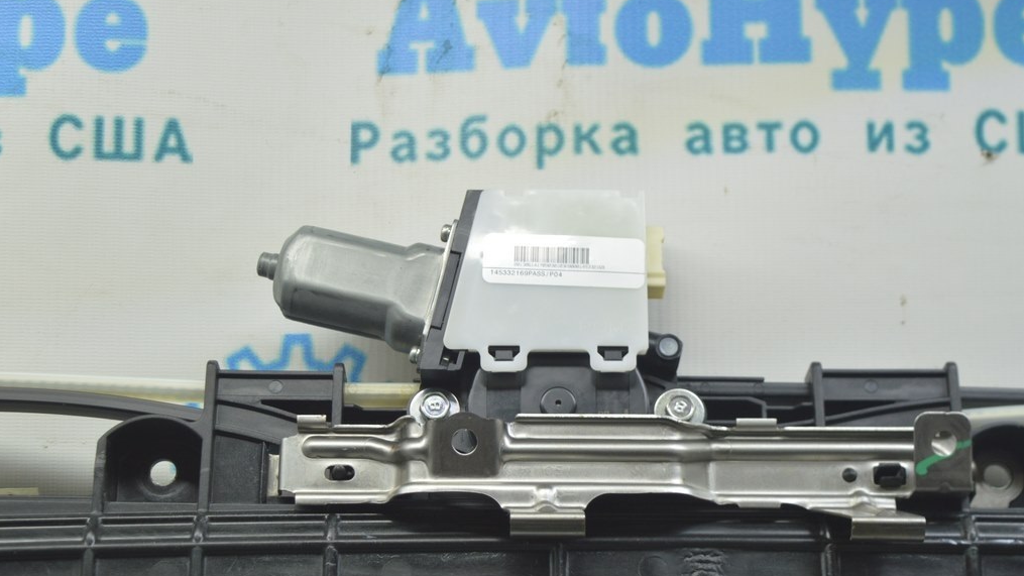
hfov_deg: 27.9
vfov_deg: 15.9
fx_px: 2064
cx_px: 515
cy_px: 280
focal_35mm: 76
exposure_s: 1/40
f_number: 5.3
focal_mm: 48
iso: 400
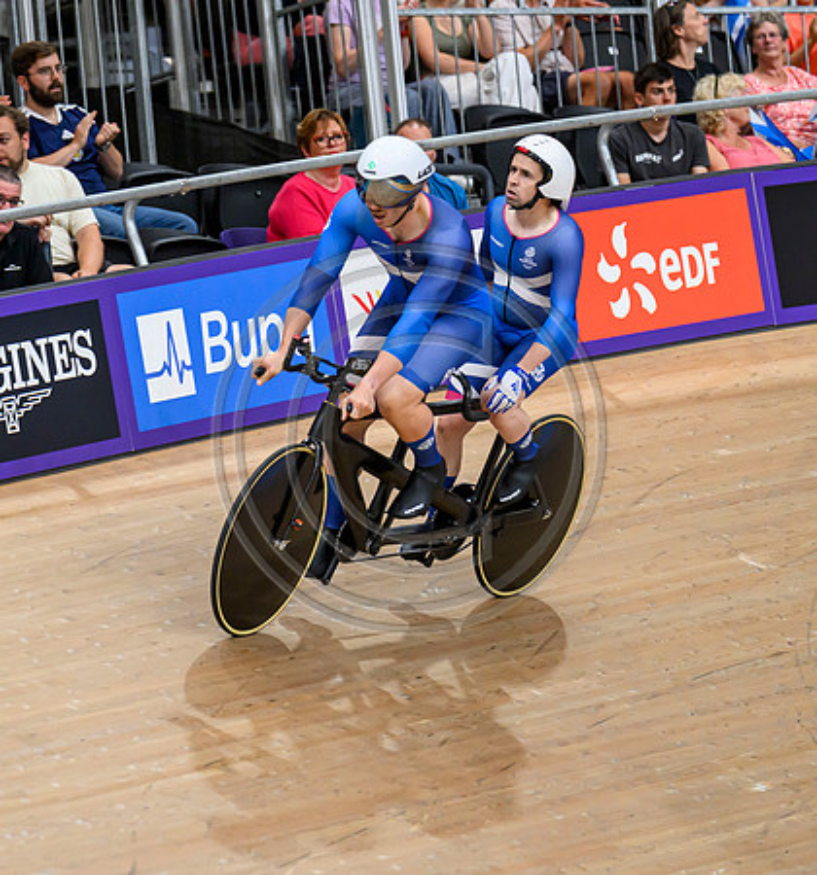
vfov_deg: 6.0
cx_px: 360
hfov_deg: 5.6
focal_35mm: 304
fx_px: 8412
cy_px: 344
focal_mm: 190
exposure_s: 1/1600
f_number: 3.5
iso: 4000
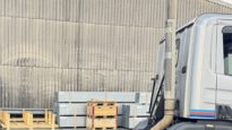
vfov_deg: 22.9
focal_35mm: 51
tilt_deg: -2.7
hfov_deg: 39.8
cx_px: 68
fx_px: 314
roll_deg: -0.6
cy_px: 114
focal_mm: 6.76
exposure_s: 1/146
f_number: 1.78
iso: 100
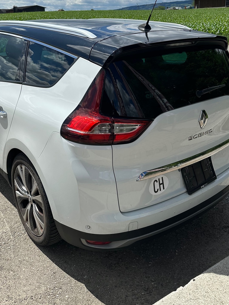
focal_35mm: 34
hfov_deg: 41.7
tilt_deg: -13.9
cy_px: 114
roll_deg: -0.3
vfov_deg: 53.4
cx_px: 97
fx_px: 300
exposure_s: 1/7042
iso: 80
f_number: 1.78
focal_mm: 6.86
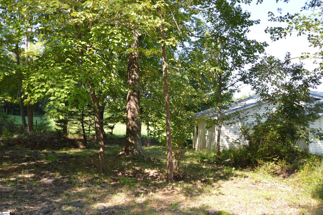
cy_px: 108
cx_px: 162
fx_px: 323
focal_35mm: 36
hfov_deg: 53.2
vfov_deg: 36.8
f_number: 4.5
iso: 125
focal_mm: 24
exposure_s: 1/125
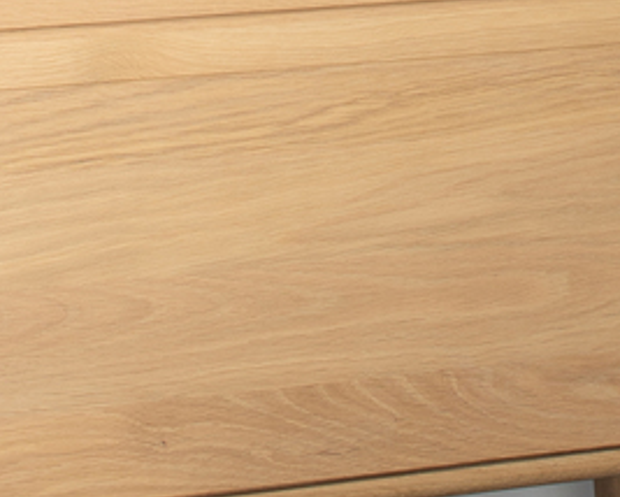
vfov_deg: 5.4
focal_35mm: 279
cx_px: 649
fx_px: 5123
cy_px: -706
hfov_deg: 6.9
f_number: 10
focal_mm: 45
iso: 100
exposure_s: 1/80
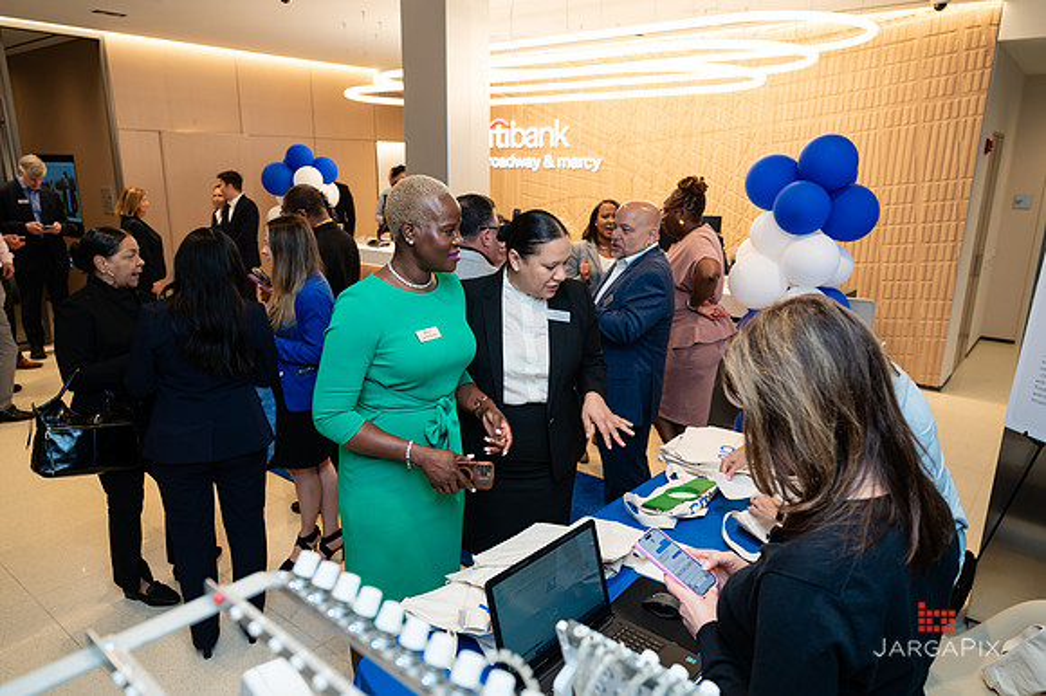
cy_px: 348
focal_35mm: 24
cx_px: 523
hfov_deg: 73.6
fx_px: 699
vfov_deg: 52.9
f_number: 4
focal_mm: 24
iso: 400
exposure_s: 1/160
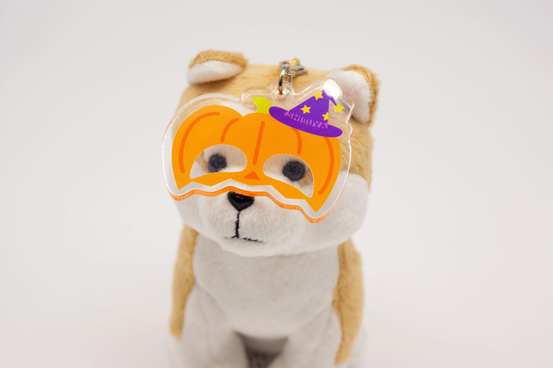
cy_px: 184
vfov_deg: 18.2
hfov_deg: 27.0
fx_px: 1151
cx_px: 276
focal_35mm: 75
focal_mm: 50
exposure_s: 1/200
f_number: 5.6
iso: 100
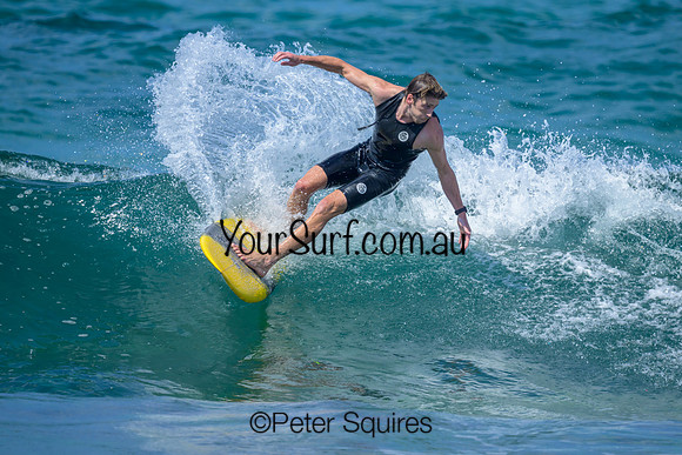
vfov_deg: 1.3
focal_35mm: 1092
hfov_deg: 1.9
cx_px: 402
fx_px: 20685
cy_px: 231
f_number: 6.3
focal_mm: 800
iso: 400
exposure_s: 1/2500
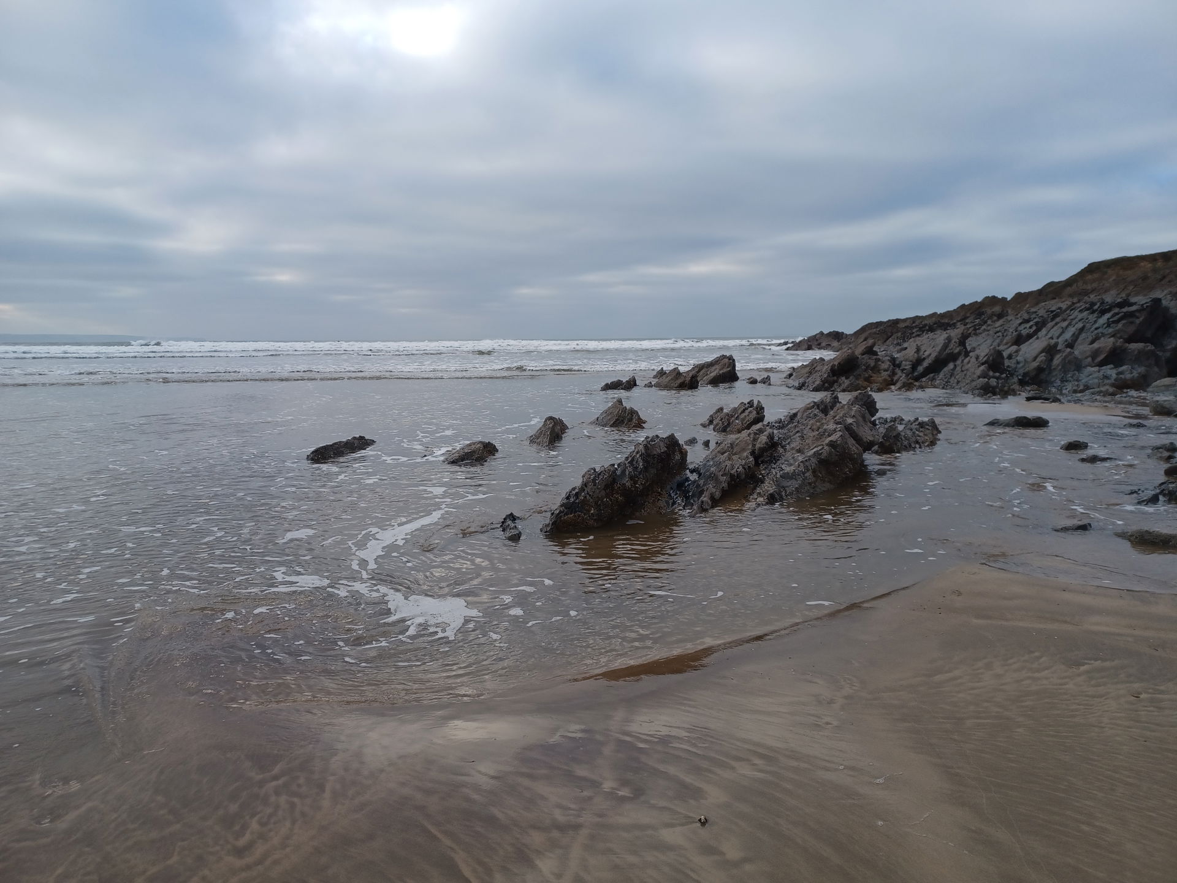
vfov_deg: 54.9
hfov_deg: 69.4
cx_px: 588
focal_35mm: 25
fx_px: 850
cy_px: 442
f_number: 1.8
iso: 32
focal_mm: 4.6
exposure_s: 1/182
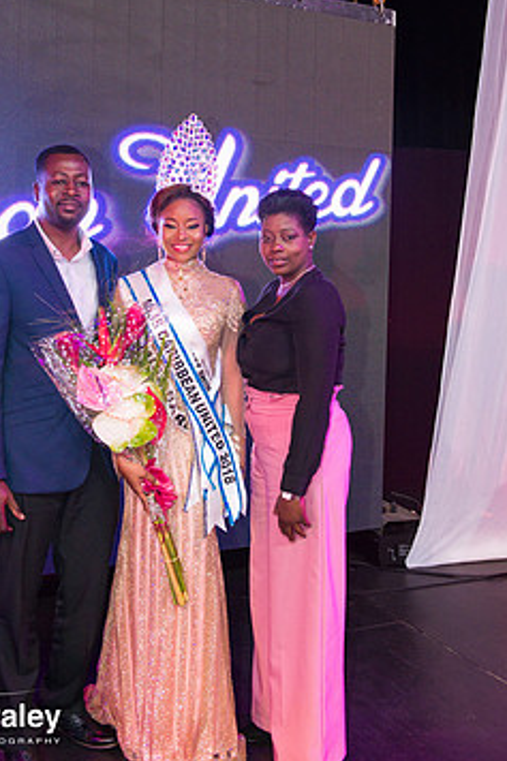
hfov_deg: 31.1
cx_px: 233
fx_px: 909
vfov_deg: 45.1
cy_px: 284
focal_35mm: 43
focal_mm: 34
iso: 4000
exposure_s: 1/160
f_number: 5
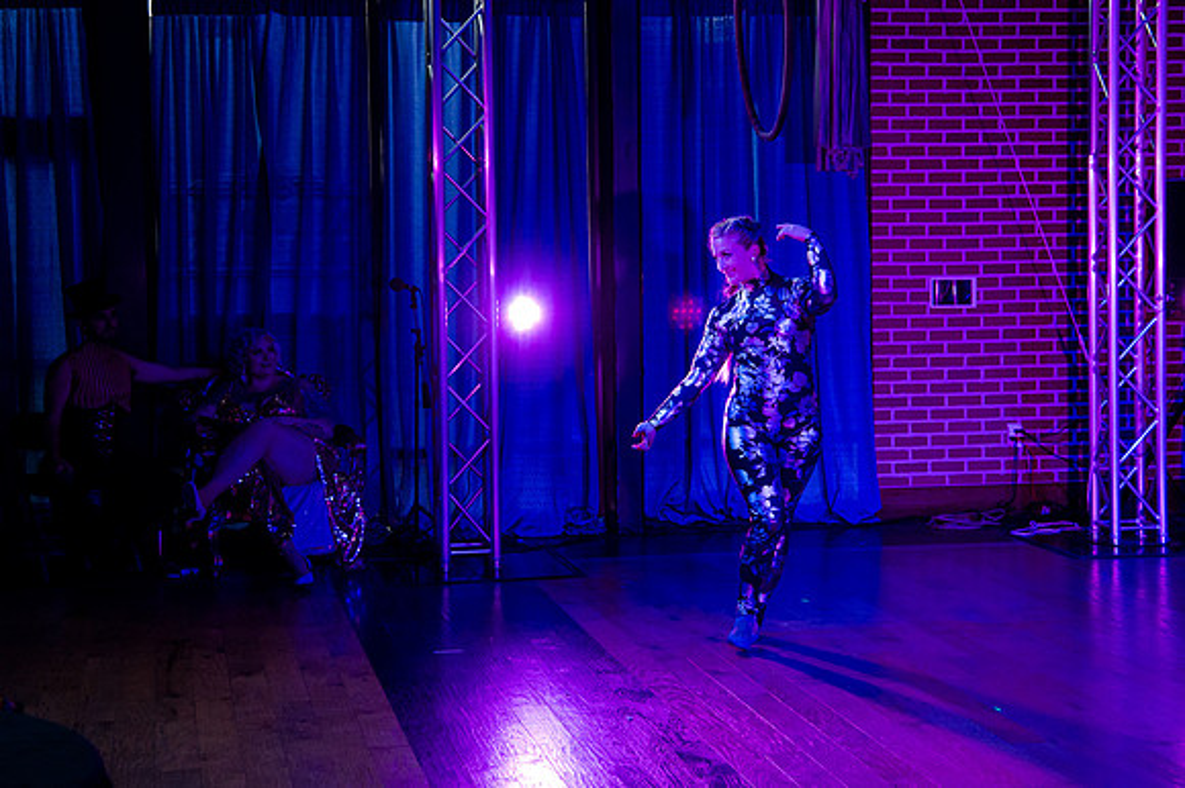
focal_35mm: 65
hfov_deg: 30.9
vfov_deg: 20.8
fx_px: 2143
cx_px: 597
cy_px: 308
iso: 2500
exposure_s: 1/320
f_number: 4
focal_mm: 52
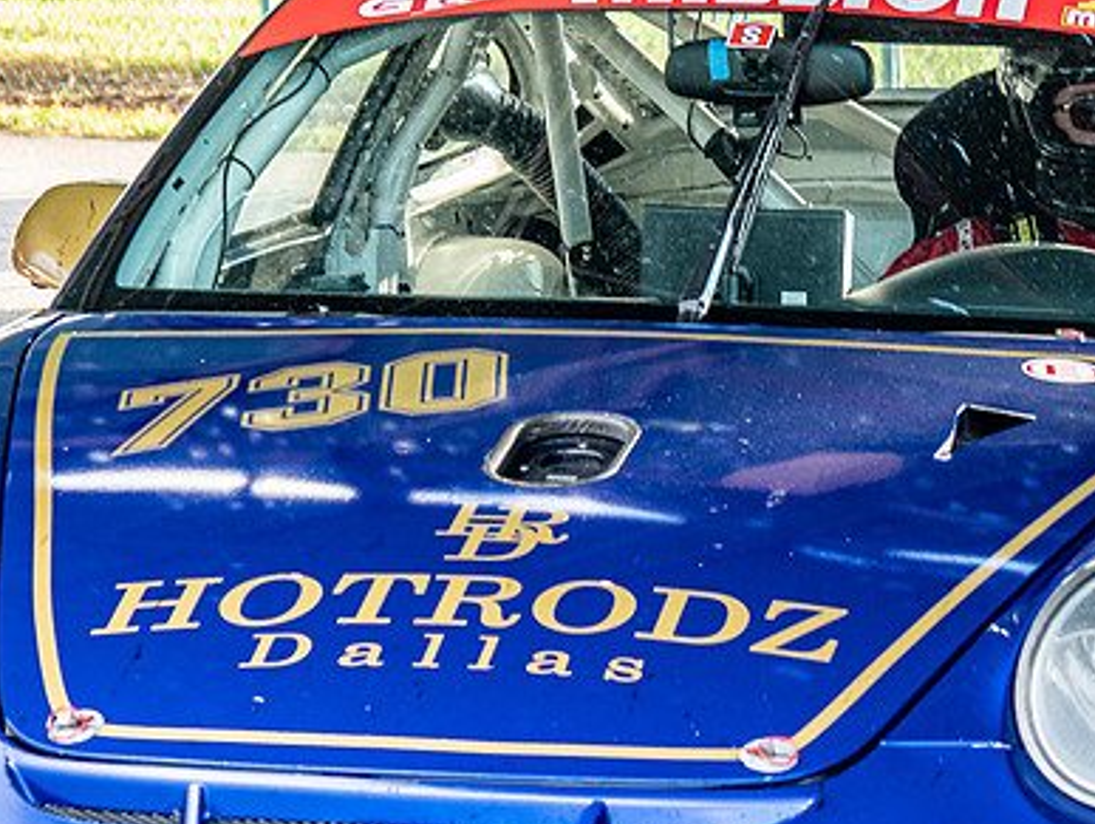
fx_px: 6522
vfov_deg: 7.2
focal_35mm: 206
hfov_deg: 9.6
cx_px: 781
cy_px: 408
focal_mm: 50
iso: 400
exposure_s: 1/100
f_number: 4
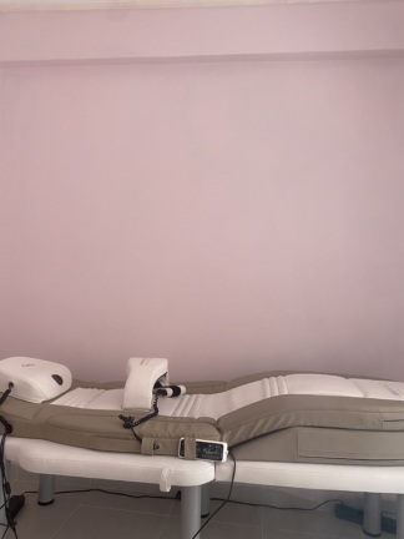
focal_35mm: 26
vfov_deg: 67.3
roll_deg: -2.7
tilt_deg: +3.8
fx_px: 405
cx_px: 202
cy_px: 270
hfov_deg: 53.1
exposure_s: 1/88
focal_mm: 4.25
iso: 125
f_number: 1.8
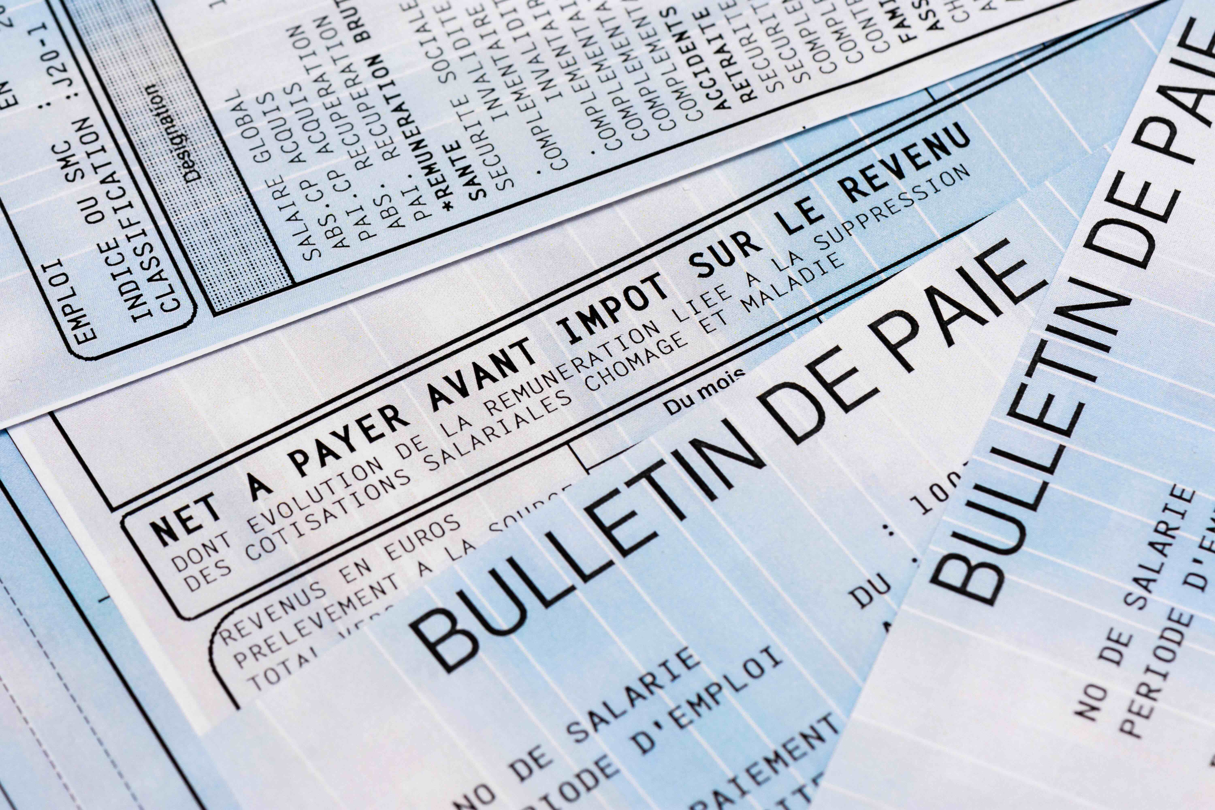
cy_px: 405
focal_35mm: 128
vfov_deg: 10.8
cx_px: 608
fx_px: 4303
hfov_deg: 16.1
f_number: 11
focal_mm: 85
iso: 200
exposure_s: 1/60
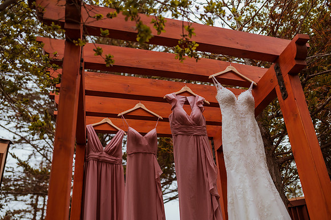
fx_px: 322
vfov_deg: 37.8
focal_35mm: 35
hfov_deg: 54.5
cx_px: 166
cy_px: 110
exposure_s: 1/1600
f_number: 2.2
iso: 100
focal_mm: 35
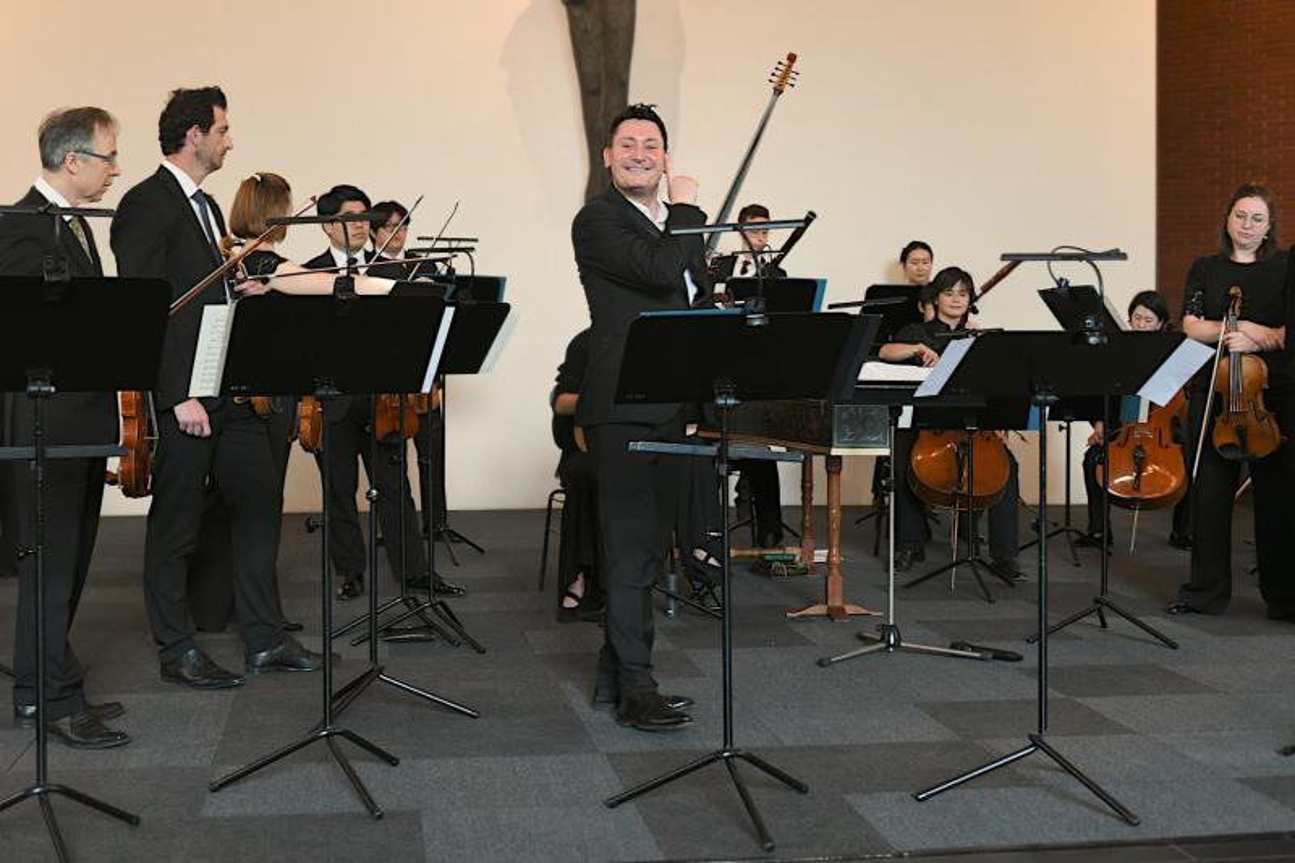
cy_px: 432
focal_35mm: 38
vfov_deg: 35.0
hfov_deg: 50.7
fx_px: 1367
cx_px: 648
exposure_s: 1/100
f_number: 4
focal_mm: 38
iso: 1600
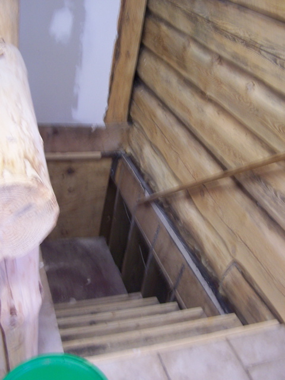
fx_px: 417
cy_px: 190
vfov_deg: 49.0
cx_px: 142
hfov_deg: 37.7
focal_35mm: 38
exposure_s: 1/8
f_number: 2.8
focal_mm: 6.3
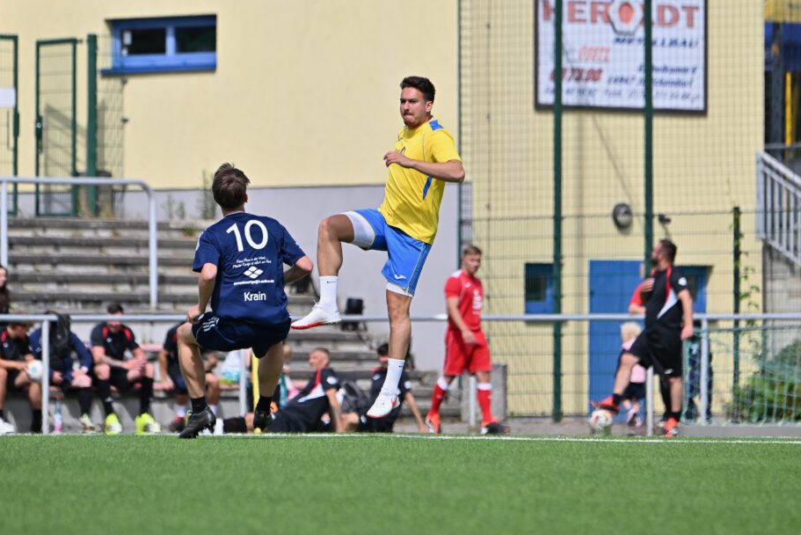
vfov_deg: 3.7
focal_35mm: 371
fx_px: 8257
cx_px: 374
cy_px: 250
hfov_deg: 5.6
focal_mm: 330
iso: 160
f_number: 5.6
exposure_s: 1/1600
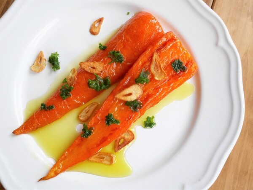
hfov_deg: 53.9
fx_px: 249
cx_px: 126
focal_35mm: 34
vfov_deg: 41.8
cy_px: 95
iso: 2000
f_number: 9
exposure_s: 1/60
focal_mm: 17
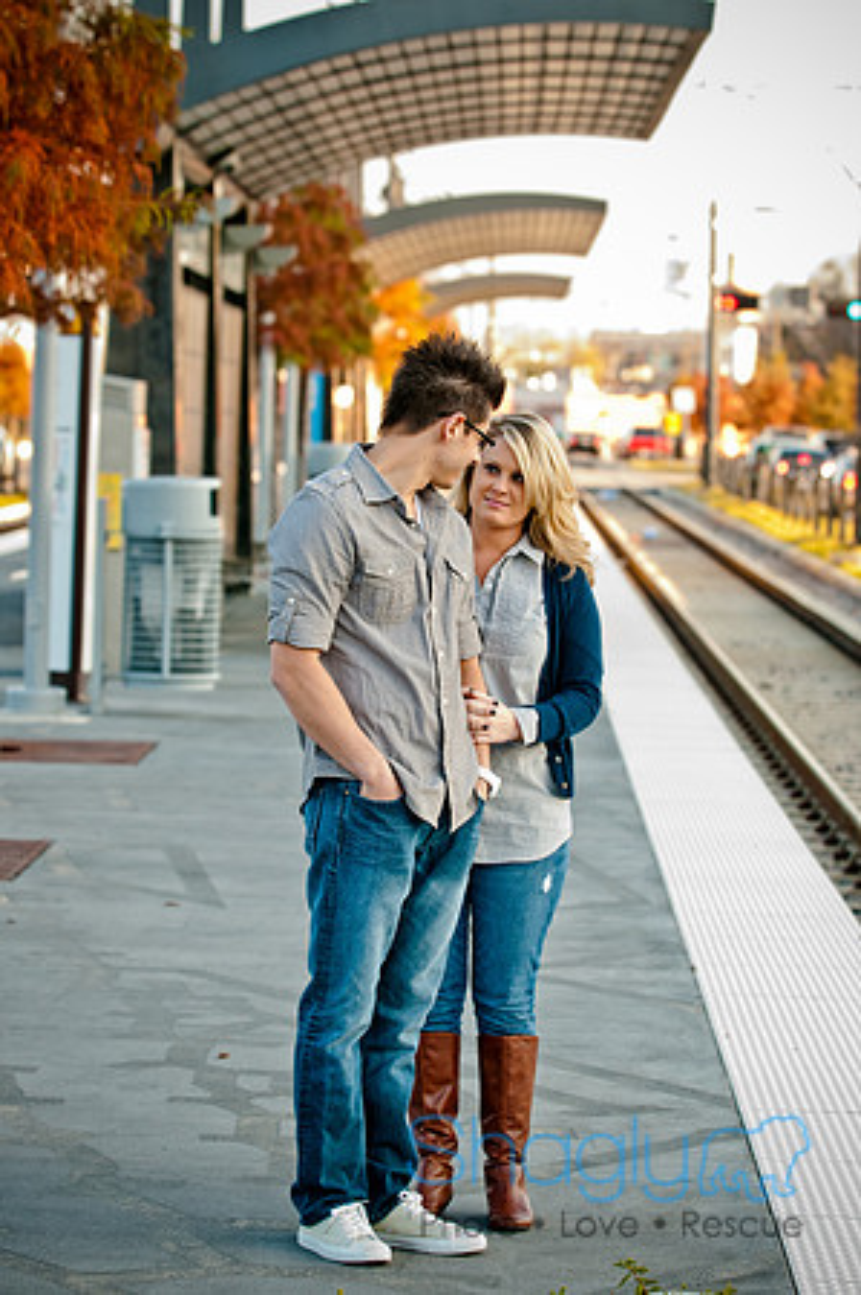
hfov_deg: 10.6
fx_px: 4638
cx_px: 430
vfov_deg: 15.9
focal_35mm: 129
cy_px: 648
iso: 400
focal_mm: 86
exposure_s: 1/160
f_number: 4
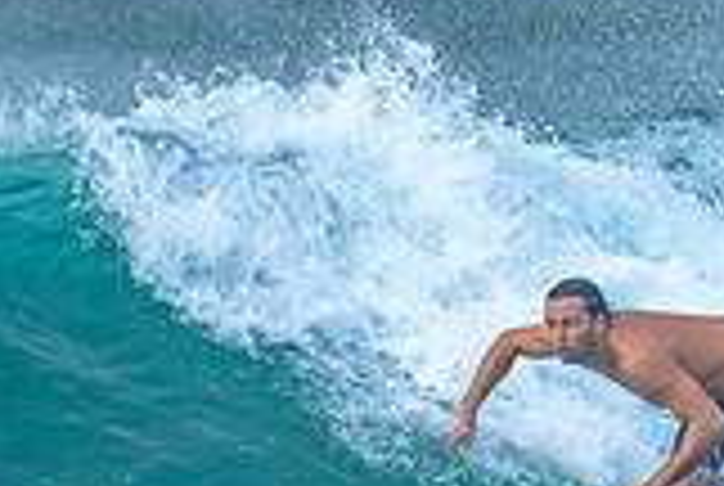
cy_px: 309
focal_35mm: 3933
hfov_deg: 0.5
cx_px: 444
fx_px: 79242
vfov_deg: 0.4
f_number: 6.3
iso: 640
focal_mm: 800
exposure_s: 1/2000
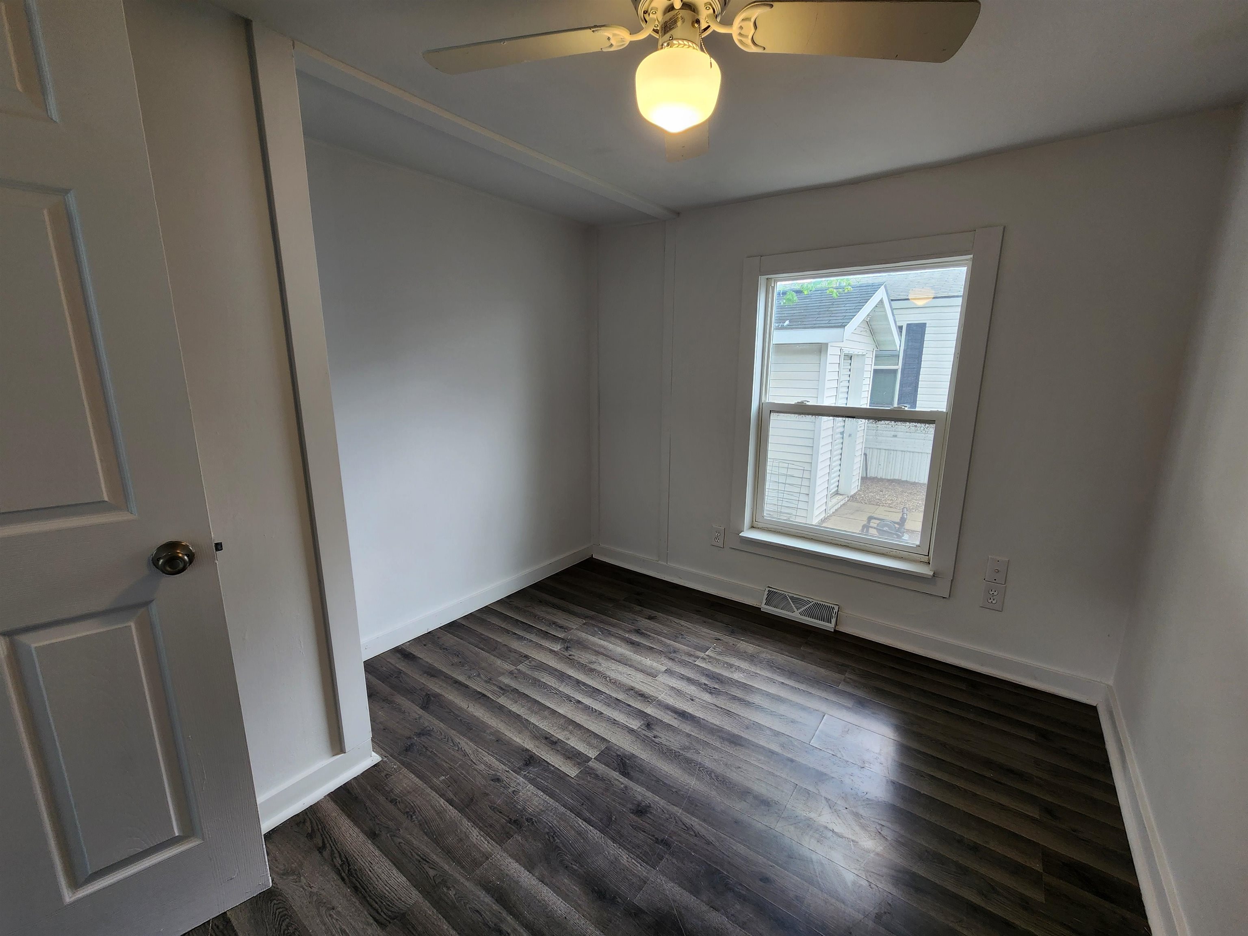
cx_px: 624
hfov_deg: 106.2
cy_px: 468
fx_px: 469
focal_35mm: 13
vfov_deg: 89.9
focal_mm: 2.2
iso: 64
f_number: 2.2
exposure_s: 1/60
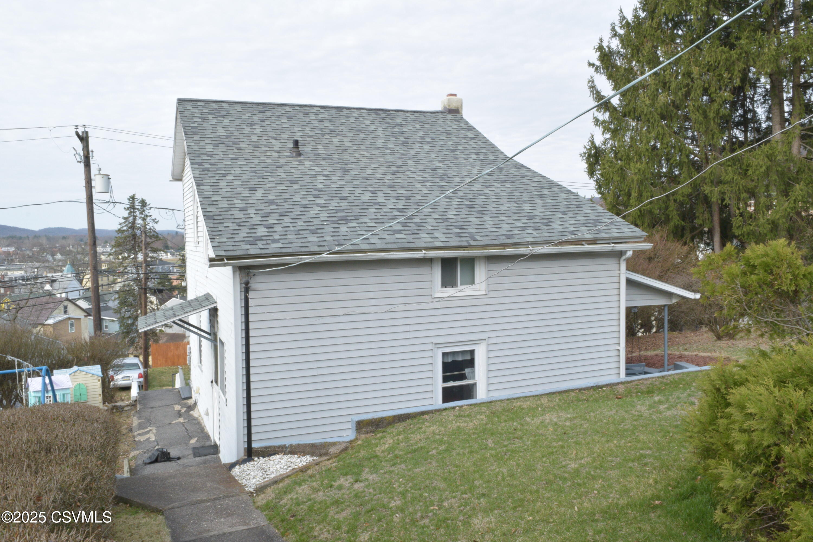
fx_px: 711
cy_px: 271
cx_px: 406
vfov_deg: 41.7
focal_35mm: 32
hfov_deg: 59.5
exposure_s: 1/80
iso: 800
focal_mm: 21
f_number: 25
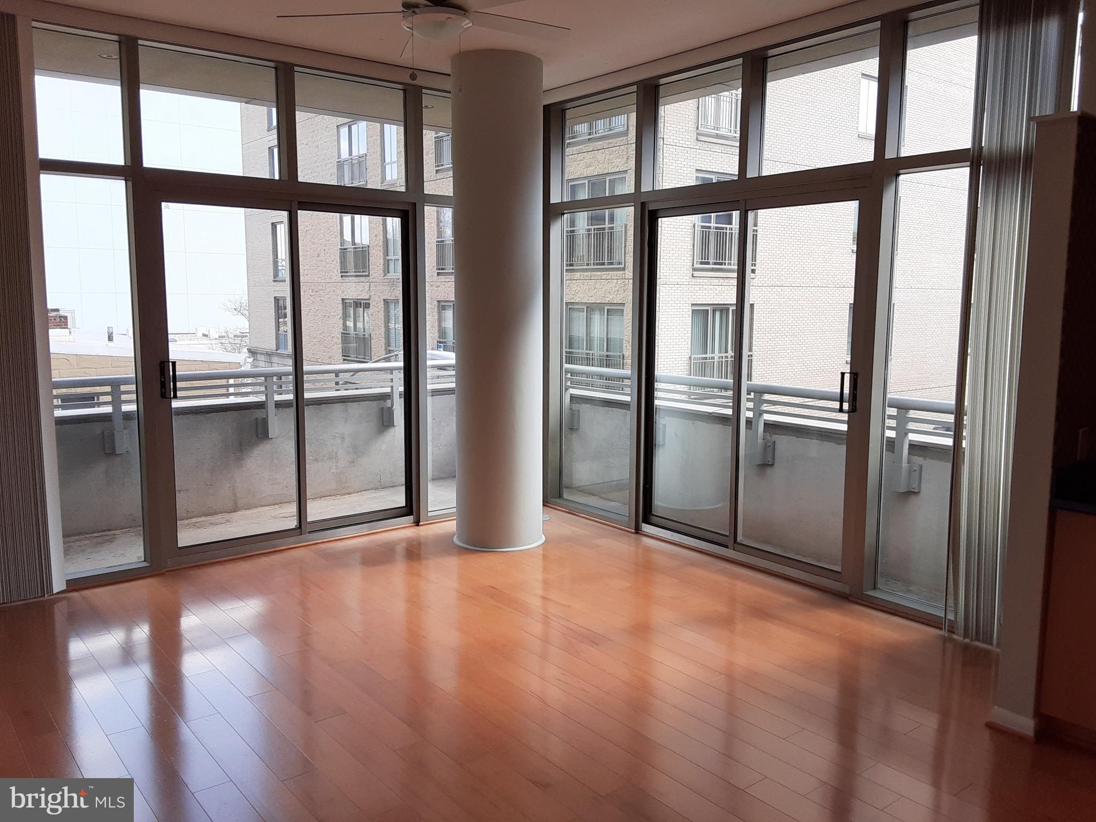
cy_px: 411
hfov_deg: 65.3
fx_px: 855
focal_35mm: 27
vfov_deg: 51.4
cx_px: 548
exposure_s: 1/162
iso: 40
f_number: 1.9
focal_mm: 2.91
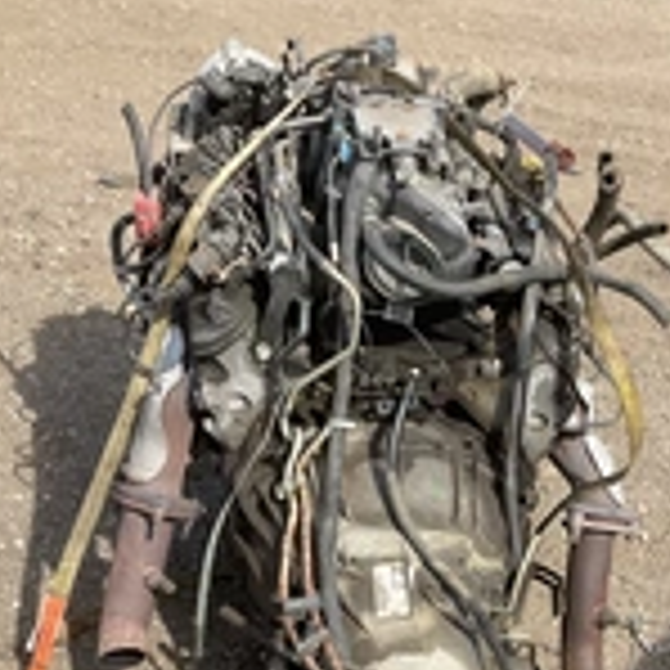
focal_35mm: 69
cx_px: 504
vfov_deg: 24.1
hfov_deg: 24.7
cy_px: 634
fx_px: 1511
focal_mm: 3
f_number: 1.8
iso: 25
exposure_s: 1/883
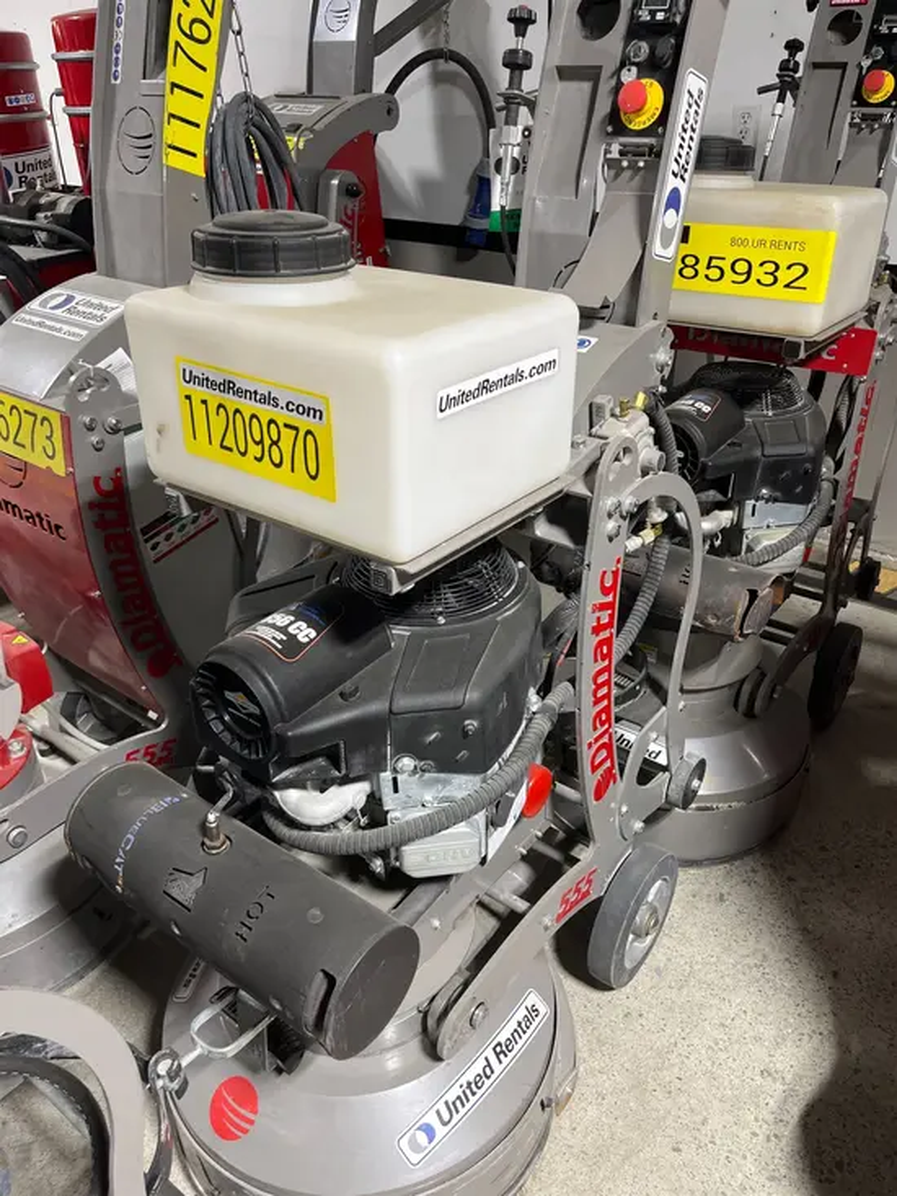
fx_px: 898
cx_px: 448
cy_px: 598
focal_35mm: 26
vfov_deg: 67.3
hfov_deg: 53.1
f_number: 1.6
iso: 80
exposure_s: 1/60
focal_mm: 5.1
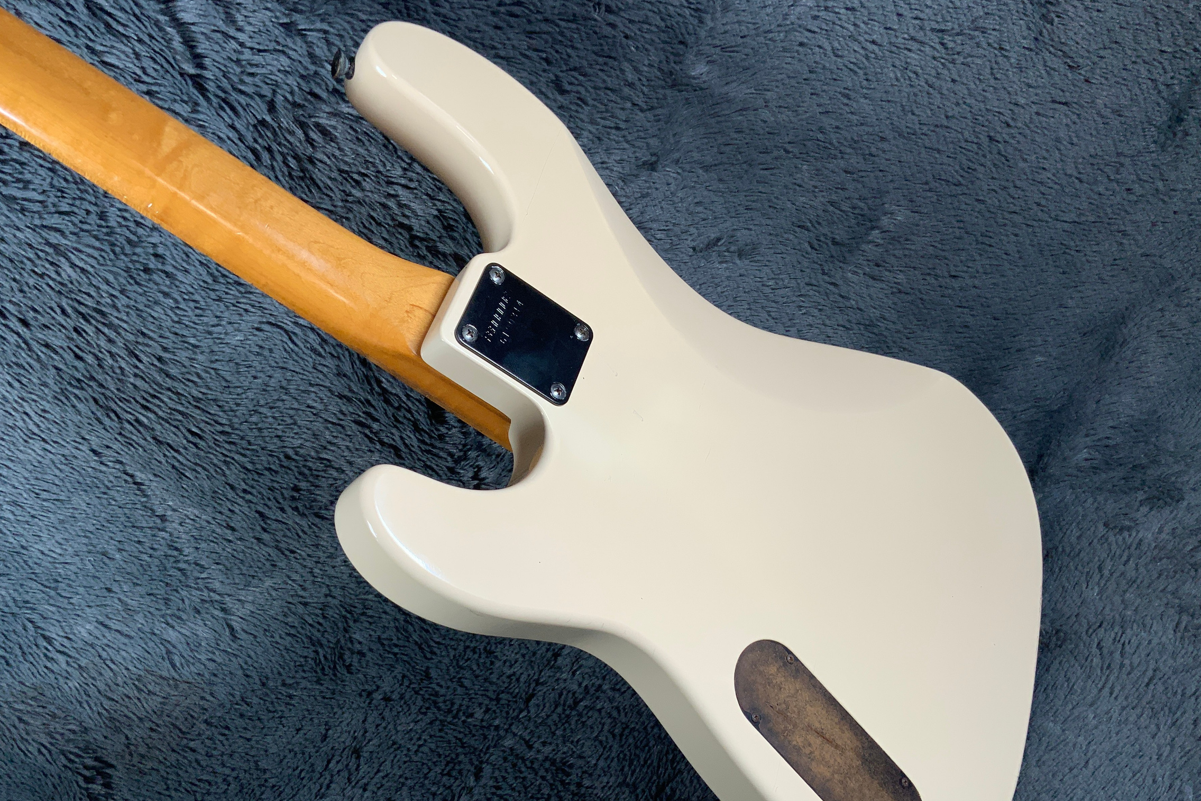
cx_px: 572
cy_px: 489
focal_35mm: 34
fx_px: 1134
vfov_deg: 38.7
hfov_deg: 55.8
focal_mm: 3
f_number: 1.8
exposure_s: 1/156
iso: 20
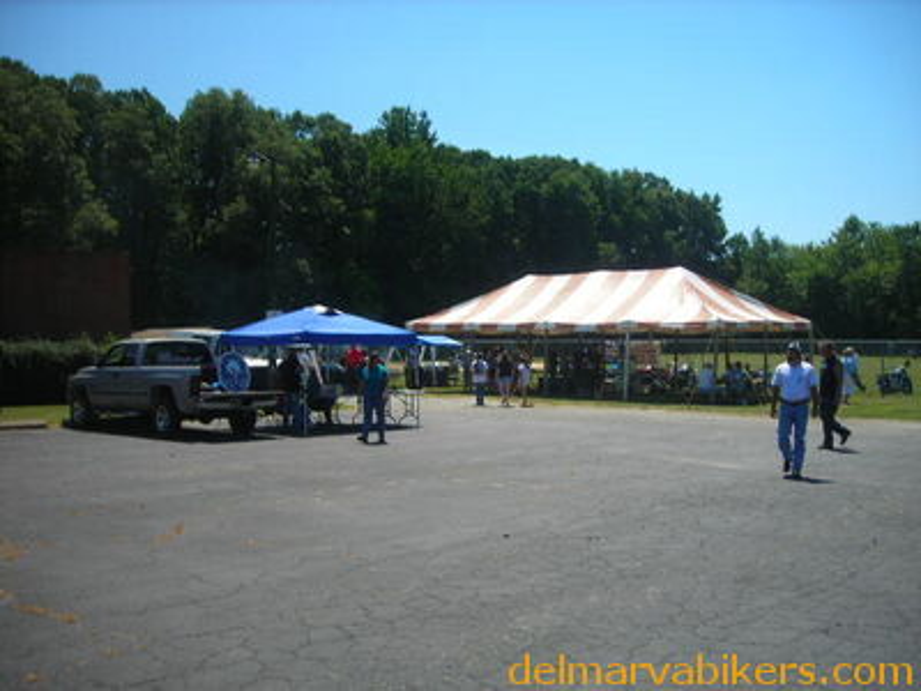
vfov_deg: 37.7
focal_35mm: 38
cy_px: 346
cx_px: 460
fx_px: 1011
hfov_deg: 49.0
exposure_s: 1/170
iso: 50
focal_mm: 6.3
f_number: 6.4
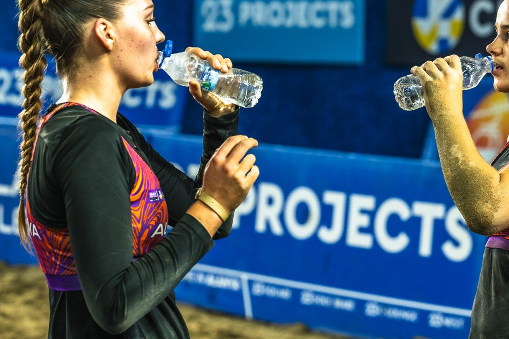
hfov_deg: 13.0
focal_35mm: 158
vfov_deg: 8.7
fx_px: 2233
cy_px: 159
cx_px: 335
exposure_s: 1/500
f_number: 5
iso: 1250
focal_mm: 115
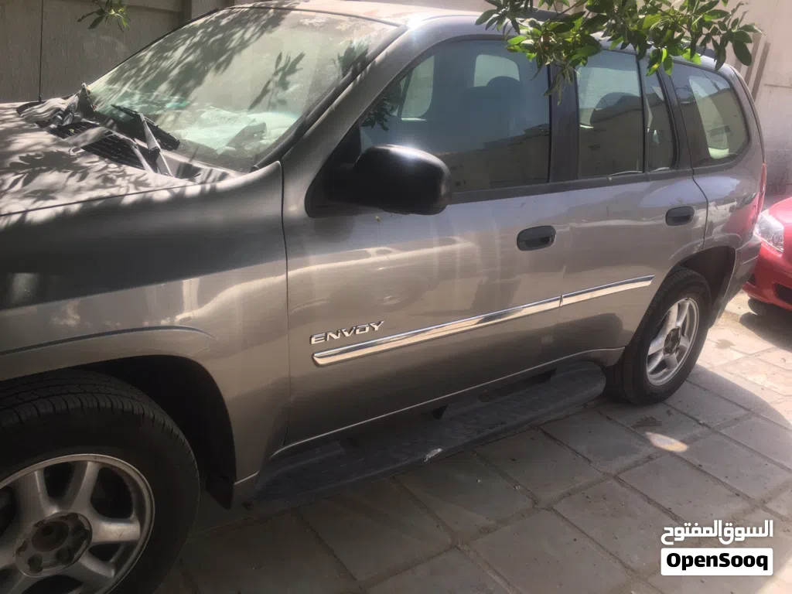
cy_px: 297
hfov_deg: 61.7
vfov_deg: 48.2
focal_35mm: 29
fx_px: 664
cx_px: 396
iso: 25
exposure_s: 1/447
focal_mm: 4.15
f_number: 2.2
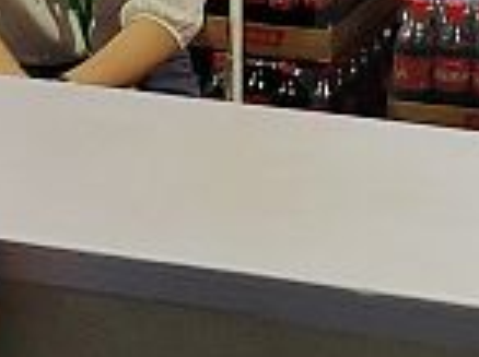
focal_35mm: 144
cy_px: -501
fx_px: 1989
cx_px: 512
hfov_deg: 13.5
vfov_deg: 9.2
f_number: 1.8
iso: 102
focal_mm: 4.22
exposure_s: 1/100
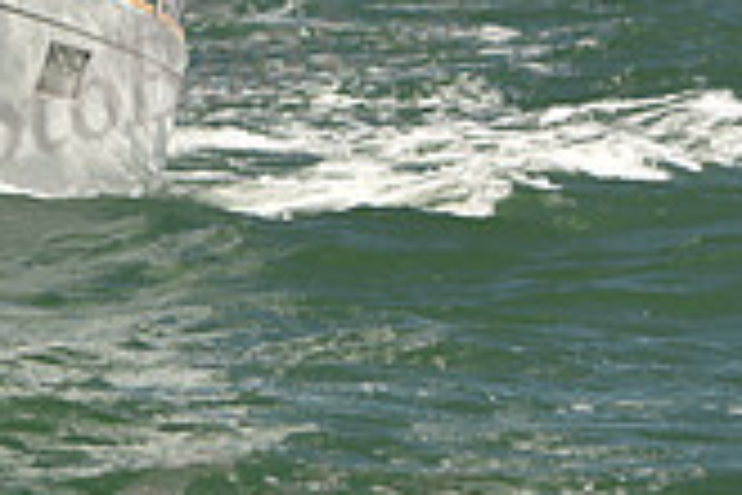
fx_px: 8821
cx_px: -391
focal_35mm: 428
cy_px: -83
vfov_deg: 3.2
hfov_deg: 4.8
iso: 250
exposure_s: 1/800
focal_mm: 122
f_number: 4.5
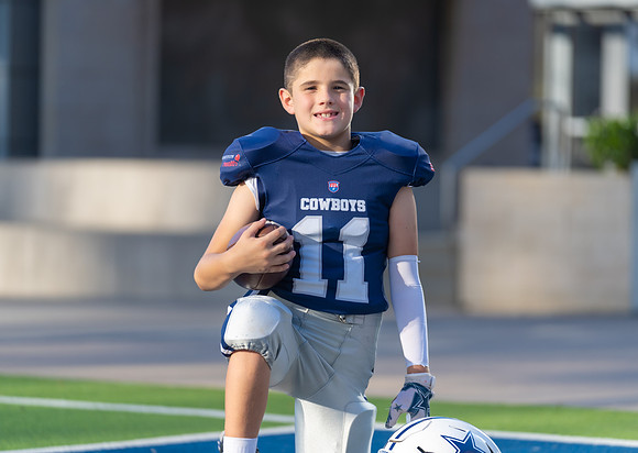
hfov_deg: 12.0
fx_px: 3040
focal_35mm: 168
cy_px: 226
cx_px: 340
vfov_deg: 8.5
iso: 100
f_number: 2.8
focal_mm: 161
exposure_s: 1/640
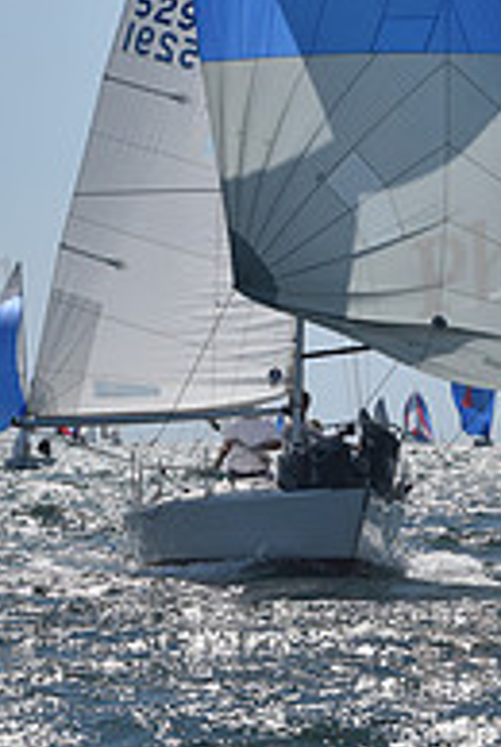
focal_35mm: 257
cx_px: 214
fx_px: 5345
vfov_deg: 8.0
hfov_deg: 5.4
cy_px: 73
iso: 250
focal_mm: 86
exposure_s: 1/1250
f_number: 7.1
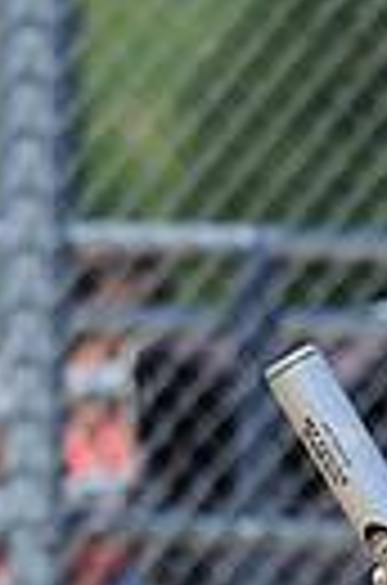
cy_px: 932
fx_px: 25288
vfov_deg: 1.3
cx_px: 511
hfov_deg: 0.9
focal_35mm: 1560
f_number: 4
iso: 200
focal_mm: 300
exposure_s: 1/1250
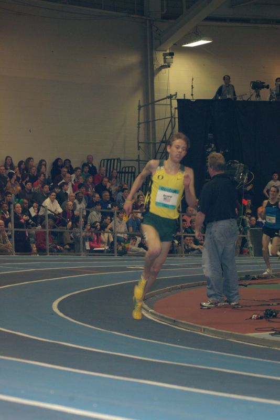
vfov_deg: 17.1
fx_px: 1399
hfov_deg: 11.4
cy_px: 210
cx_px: 140
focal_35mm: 120
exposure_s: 1/125
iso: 800
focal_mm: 80
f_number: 6.3
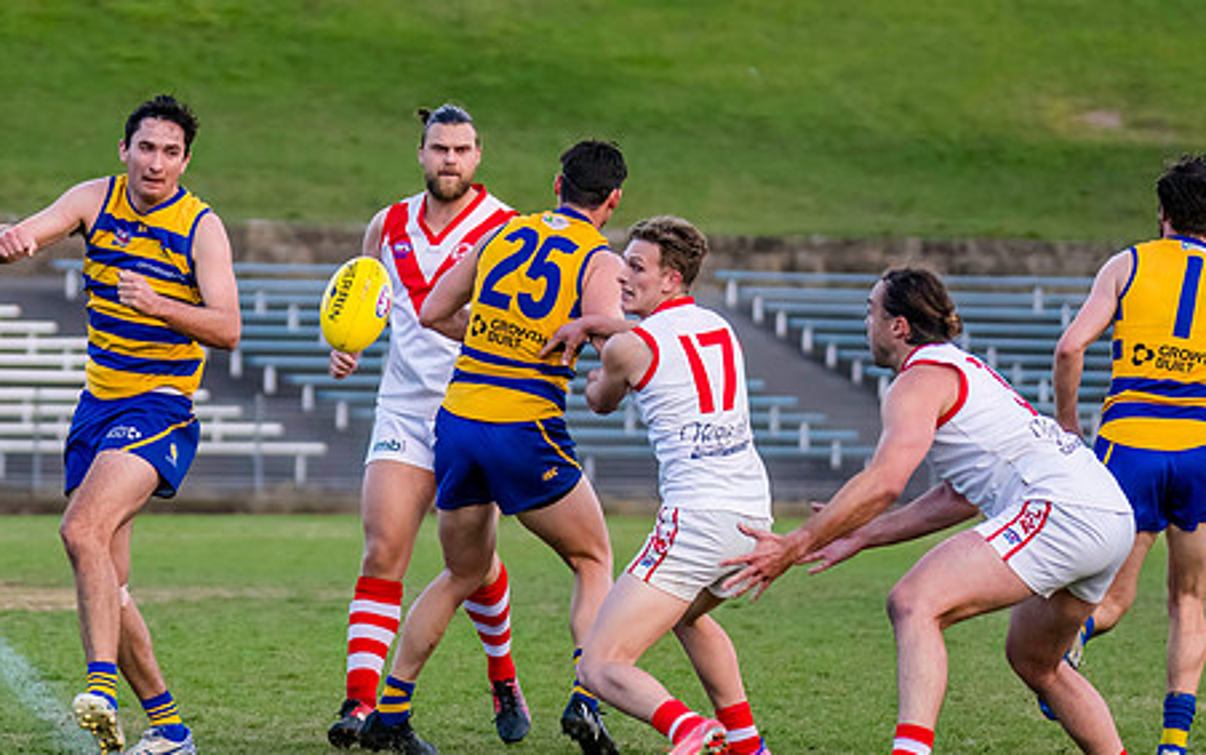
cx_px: 245
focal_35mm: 346
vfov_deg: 3.8
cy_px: 326
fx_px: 11378
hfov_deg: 6.1
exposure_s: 1/1600
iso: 1800
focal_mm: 170
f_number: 4
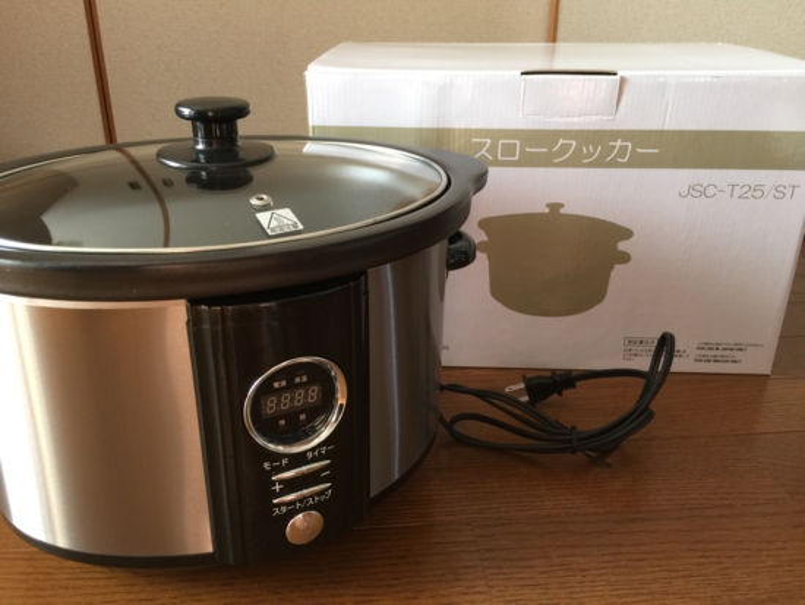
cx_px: 402
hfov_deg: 61.6
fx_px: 675
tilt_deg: -23.3
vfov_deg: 48.3
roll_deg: -0.2
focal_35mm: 29
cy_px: 302
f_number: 2.2
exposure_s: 1/15
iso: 40
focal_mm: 4.15
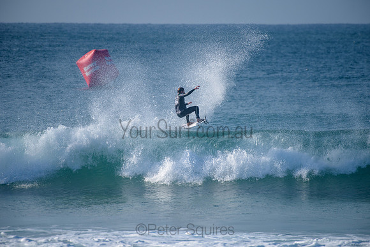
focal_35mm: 515
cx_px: 185
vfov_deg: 2.7
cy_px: 124
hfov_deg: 4.0
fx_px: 5292
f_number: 5.6
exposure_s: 1/2000
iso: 280
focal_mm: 500
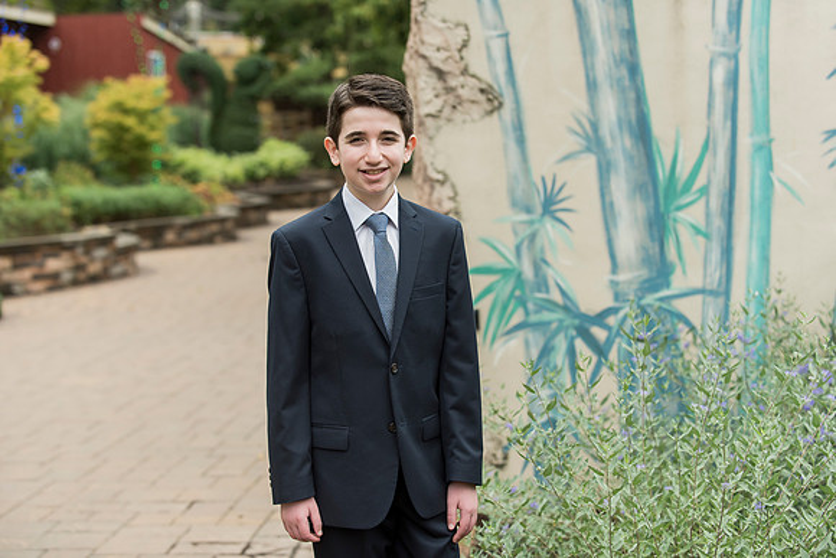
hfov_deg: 28.8
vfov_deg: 19.5
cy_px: 279
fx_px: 1626
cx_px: 418
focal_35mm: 70
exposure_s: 1/1000
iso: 400
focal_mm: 70
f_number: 3.5
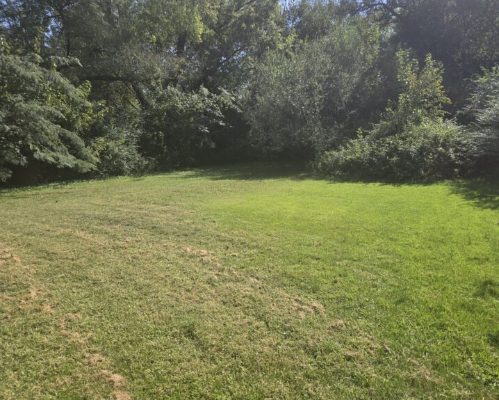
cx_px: 273
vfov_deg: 56.8
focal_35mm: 25
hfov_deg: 67.9
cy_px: 199
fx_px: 369
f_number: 1.8
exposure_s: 1/1391
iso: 25
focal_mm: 5.4
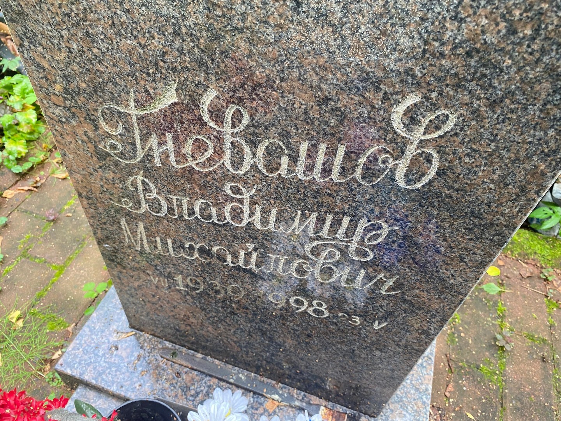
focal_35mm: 26
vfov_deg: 53.1
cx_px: 280
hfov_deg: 67.3
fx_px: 421
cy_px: 210
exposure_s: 1/82
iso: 125
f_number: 1.8
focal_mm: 4.25
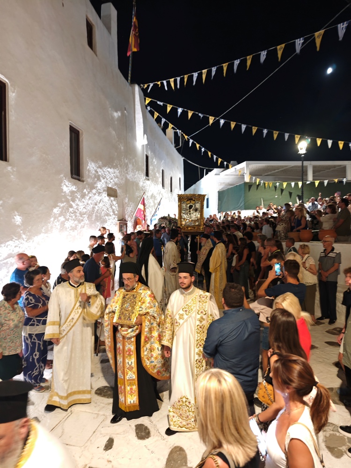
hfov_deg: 58.9
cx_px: 176
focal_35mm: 23
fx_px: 311
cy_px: 234
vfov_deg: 73.9
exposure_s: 1/25
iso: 2500
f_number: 1.63
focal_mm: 8.72
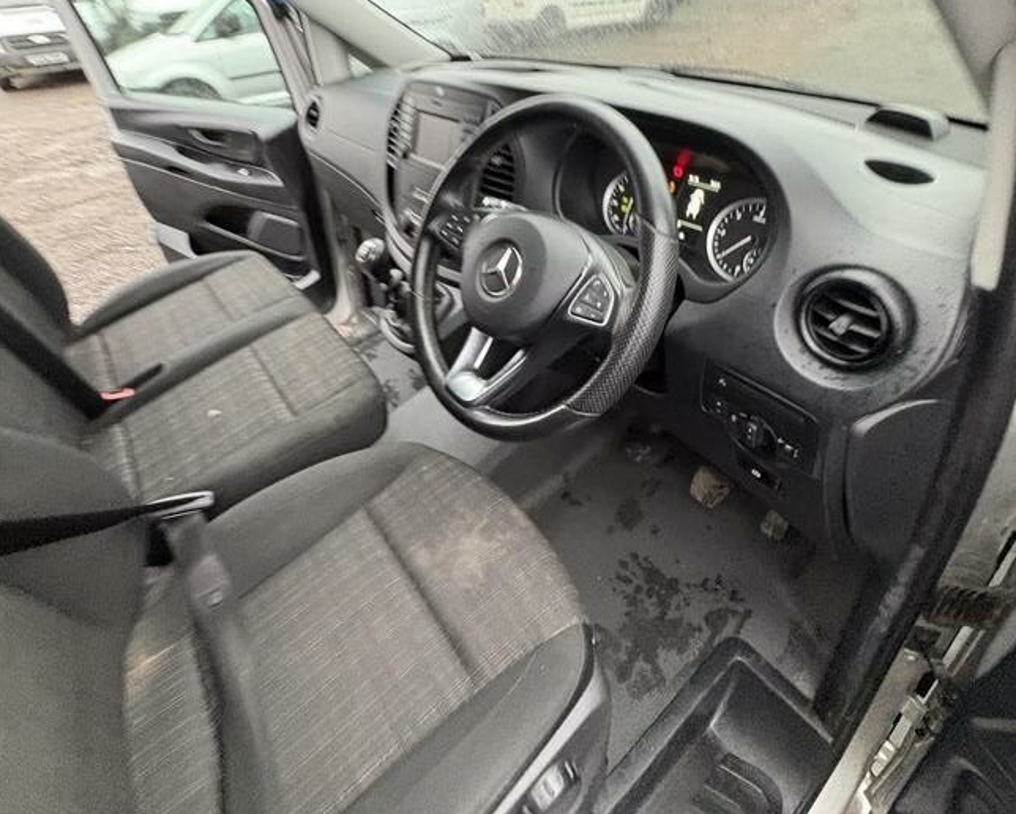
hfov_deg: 83.2
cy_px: 286
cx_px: 500
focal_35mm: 19
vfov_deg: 69.3
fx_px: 572
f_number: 2.2
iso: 800
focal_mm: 2.22
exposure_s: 1/58
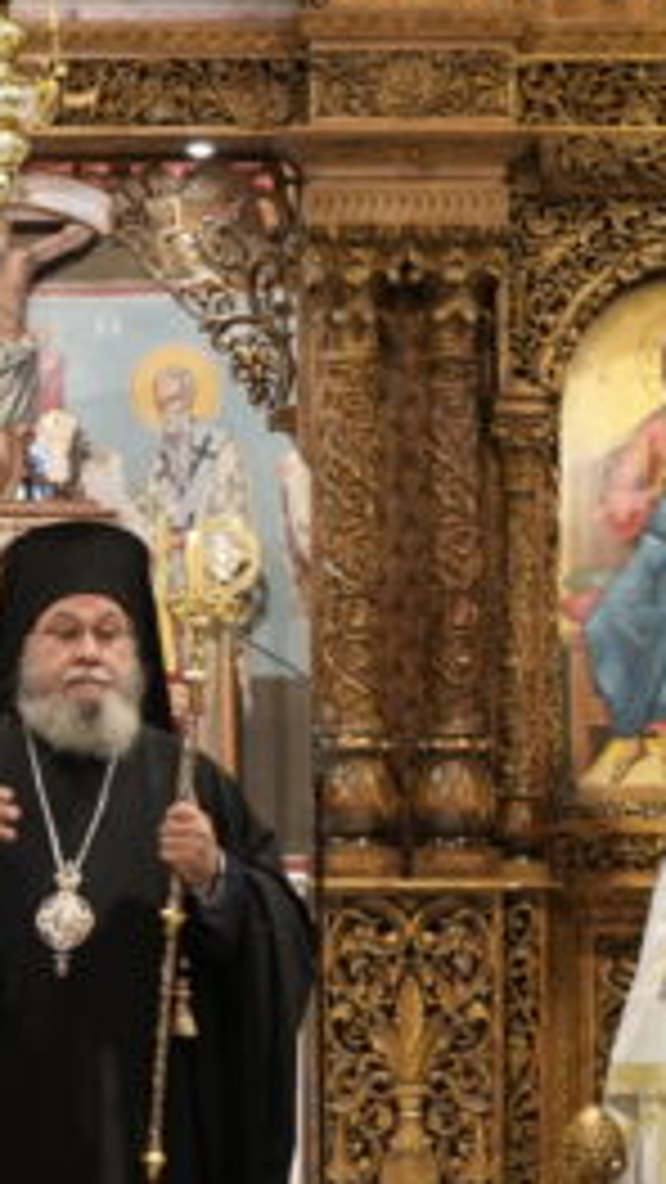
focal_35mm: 149
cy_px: 693
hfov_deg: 8.1
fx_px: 4676
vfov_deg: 14.4
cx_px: 94
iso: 1600
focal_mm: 35
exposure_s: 1/125
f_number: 2.8
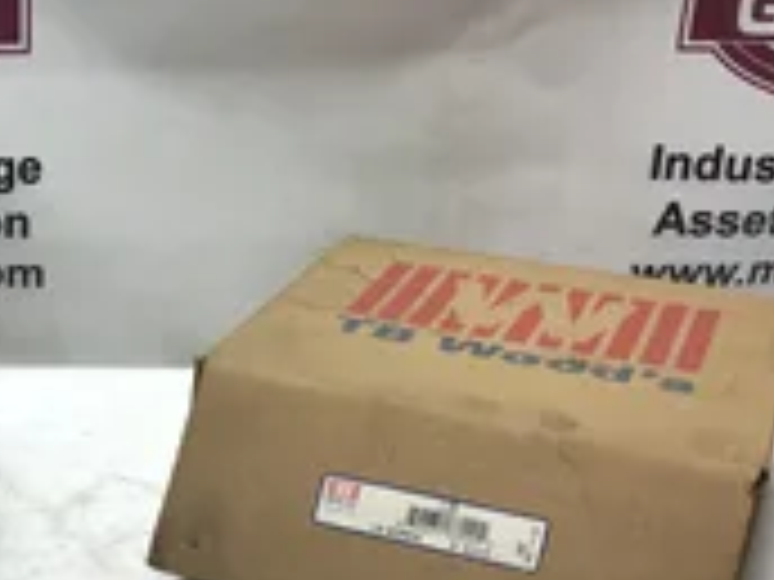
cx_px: 36
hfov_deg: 25.9
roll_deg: +0.9
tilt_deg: -28.2
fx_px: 1610
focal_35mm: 72
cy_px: 472
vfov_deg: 20.2
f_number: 2.4
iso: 32
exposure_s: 1/120
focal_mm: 3.3
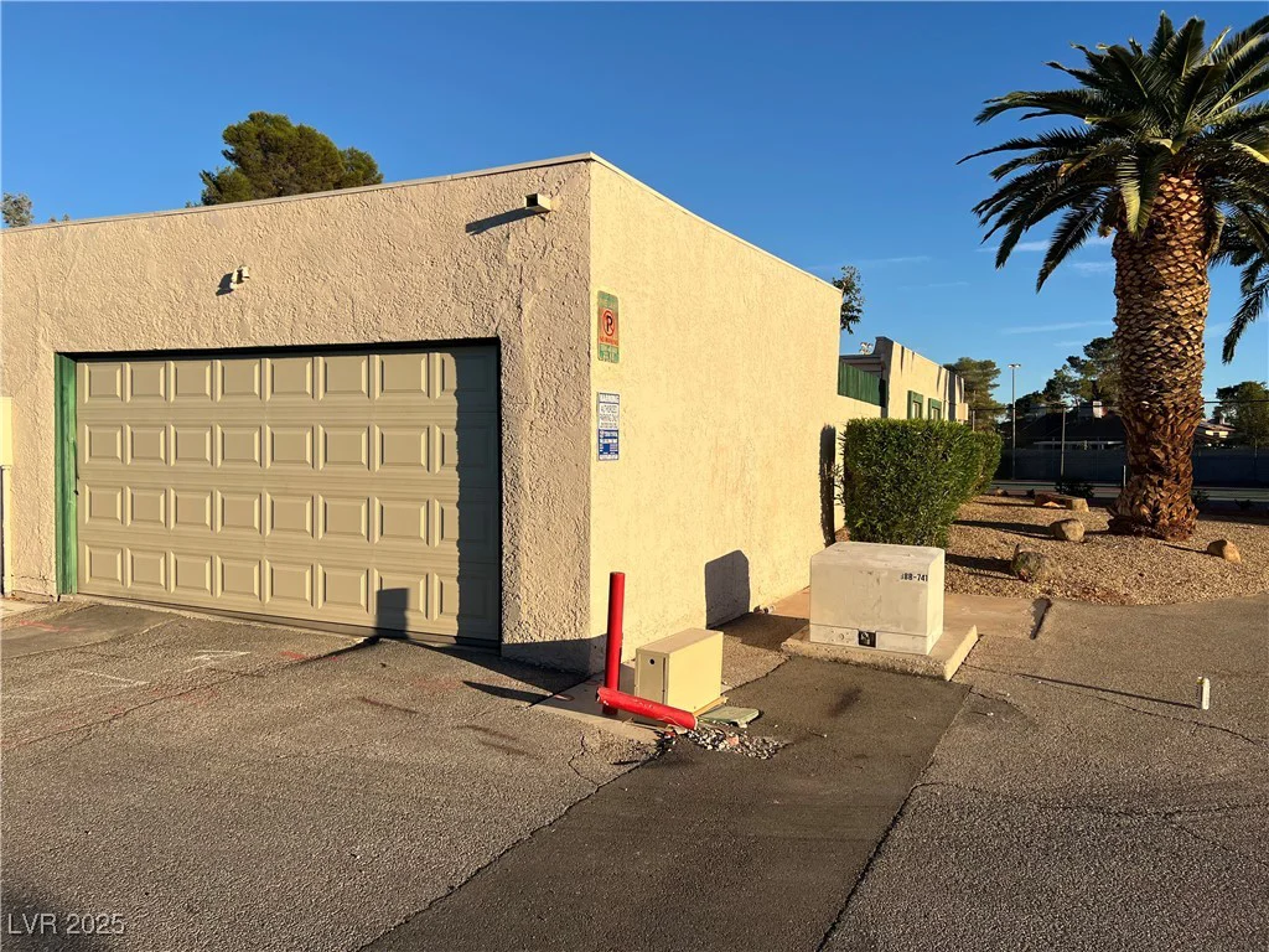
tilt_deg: -0.2
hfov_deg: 67.3
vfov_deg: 53.1
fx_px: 953
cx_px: 634
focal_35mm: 26
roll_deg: +0.3
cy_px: 476
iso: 50
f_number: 1.5
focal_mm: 5.7
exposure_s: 1/4831
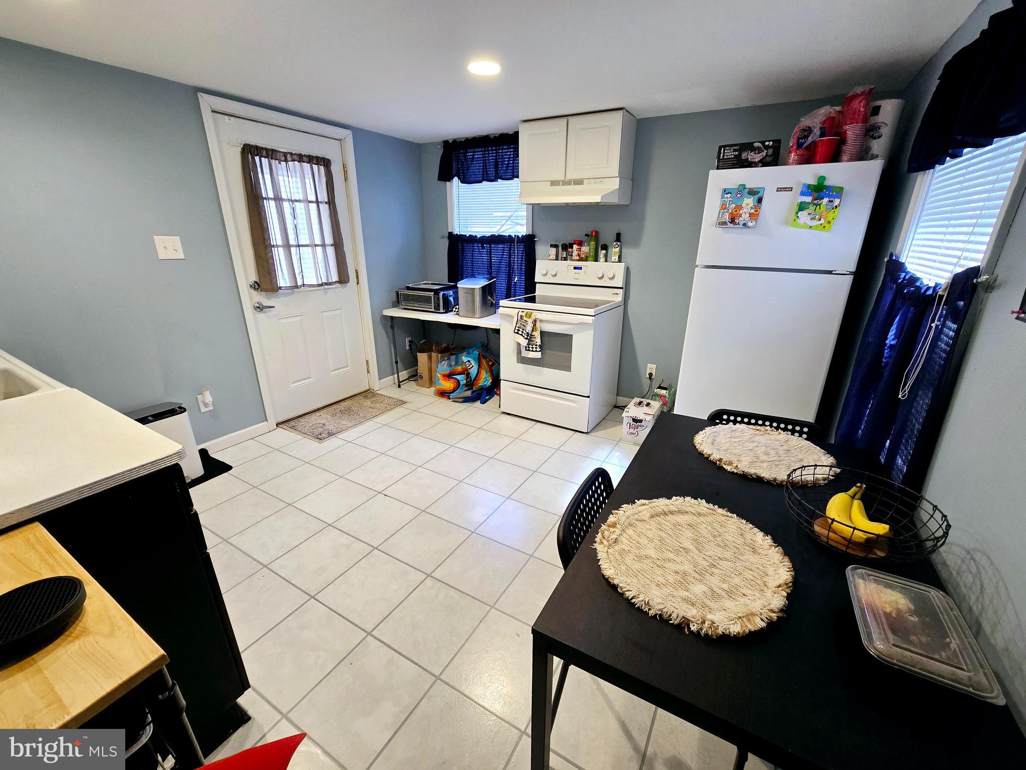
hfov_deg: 106.2
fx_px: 385
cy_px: 385
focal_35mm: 13
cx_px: 513
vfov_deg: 89.9
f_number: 2.2
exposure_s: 1/60.2
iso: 125
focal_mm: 2.2
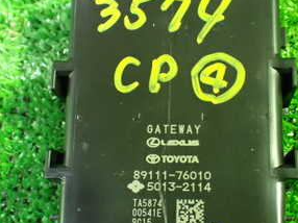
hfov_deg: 30.7
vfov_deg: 23.2
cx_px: 178
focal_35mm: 63
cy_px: 130
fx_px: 542
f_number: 2.3
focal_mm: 5.4
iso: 1600
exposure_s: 1/30
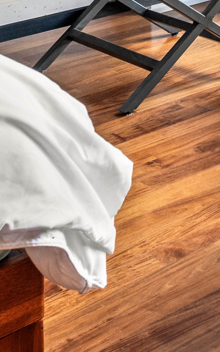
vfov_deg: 16.7
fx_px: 1009
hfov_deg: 10.9
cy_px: -268
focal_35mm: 105
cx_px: 499
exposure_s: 1/8
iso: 500
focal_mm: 16.5
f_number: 8
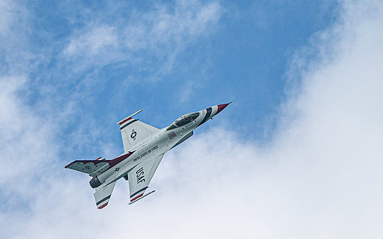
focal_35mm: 897
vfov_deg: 1.5
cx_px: 93
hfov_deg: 2.3
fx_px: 9362
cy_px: 261
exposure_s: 1/1250
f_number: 9
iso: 640
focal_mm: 400
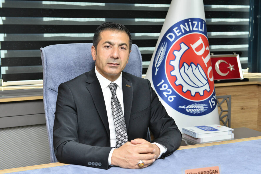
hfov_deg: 32.4
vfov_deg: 21.9
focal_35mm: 62
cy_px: 87
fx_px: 449
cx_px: 130
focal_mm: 62
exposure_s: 1/60
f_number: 6.3
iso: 1250
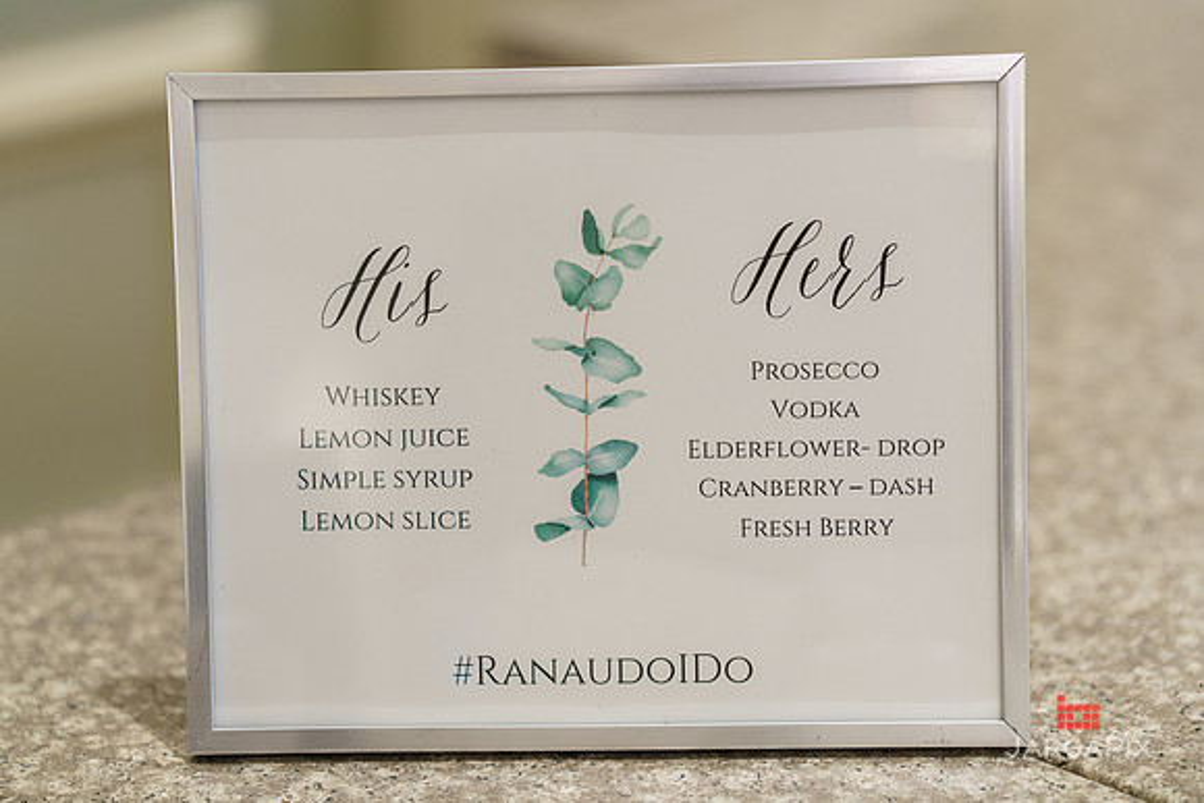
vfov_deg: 16.1
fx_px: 2843
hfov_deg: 23.9
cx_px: 602
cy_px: 402
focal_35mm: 85
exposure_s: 1/250
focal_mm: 85
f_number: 2.8
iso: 1600
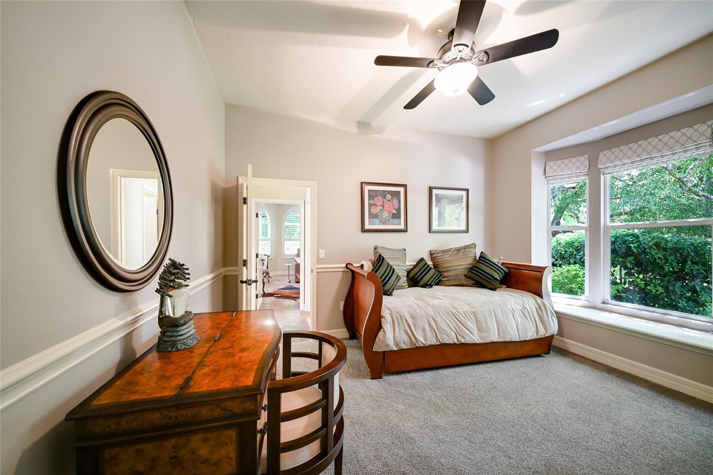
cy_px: 238
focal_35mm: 12
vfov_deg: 90.0
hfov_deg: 112.6
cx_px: 356
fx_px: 238
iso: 800
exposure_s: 1/8
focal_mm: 12
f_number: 8
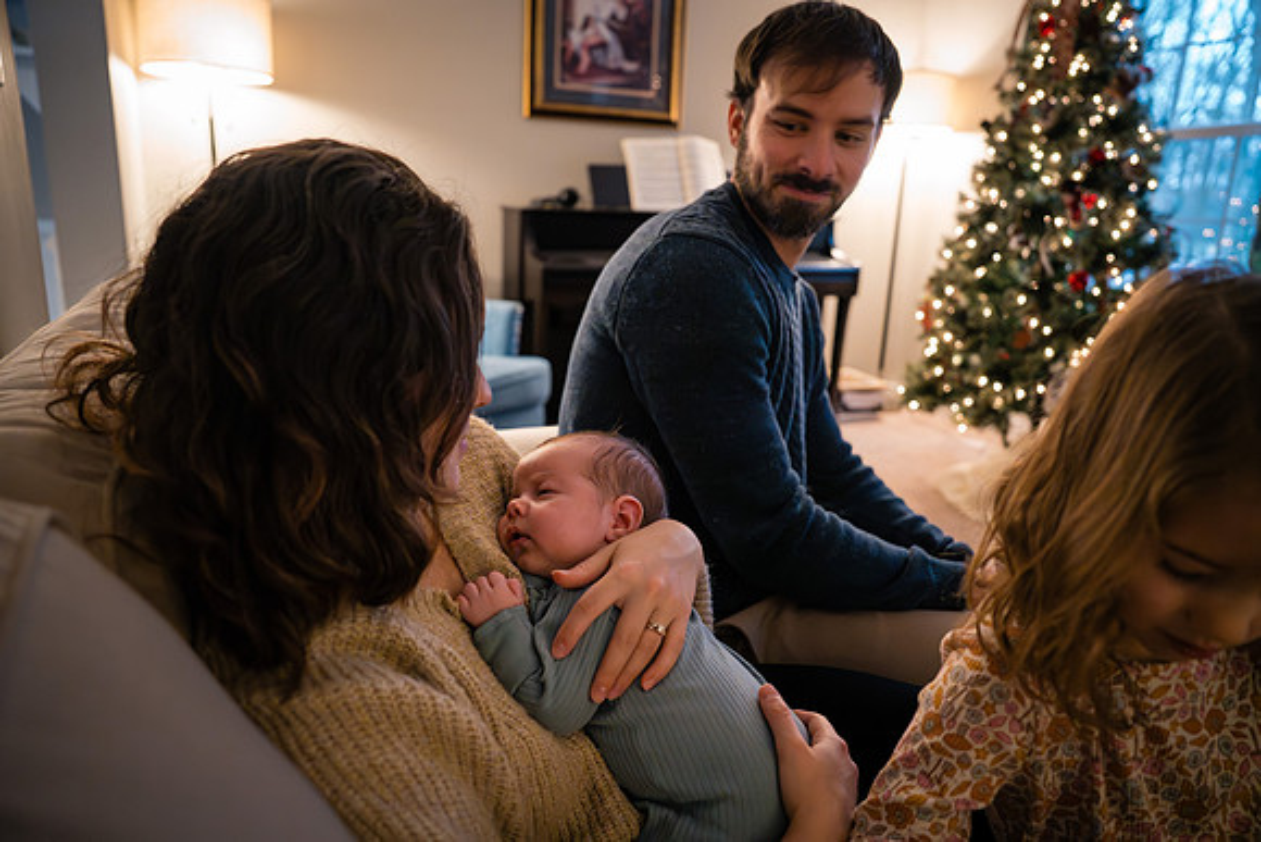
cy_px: 421
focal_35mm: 24
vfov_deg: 53.2
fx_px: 841
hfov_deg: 73.7
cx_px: 630
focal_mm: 24
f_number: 2.8
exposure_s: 1/250
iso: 6400
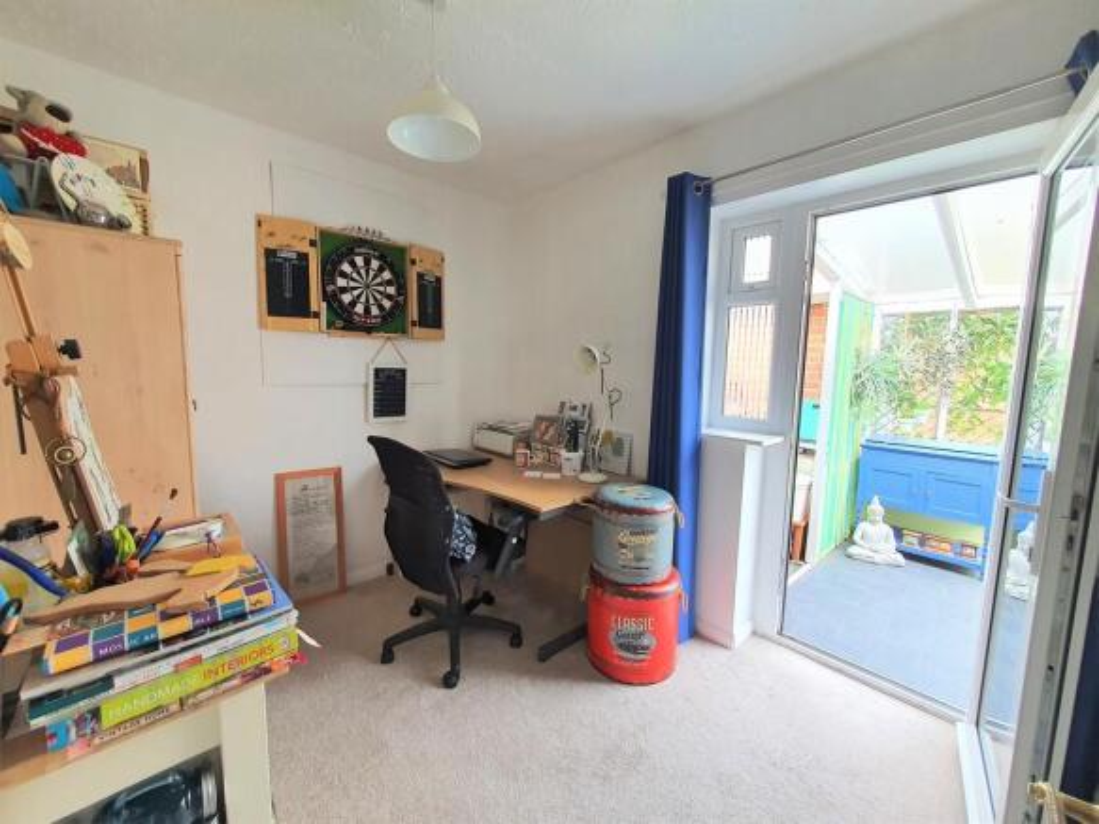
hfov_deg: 106.2
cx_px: 550
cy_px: 412
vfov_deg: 89.9
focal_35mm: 13
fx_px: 413
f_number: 2.2
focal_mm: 1.8
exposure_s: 1/100
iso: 64
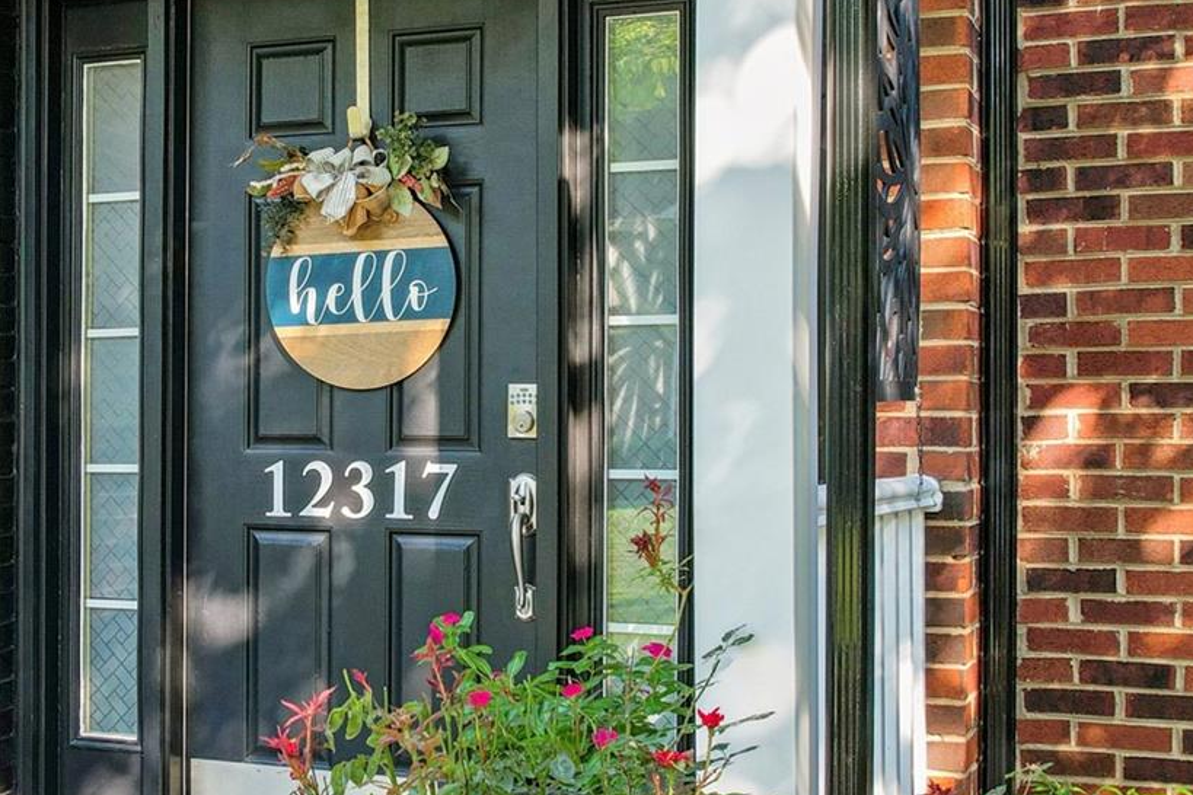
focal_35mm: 55
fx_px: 1822
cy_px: 427
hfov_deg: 35.8
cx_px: 370
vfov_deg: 24.6
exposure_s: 1/25
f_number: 2.8
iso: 100
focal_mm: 8.4
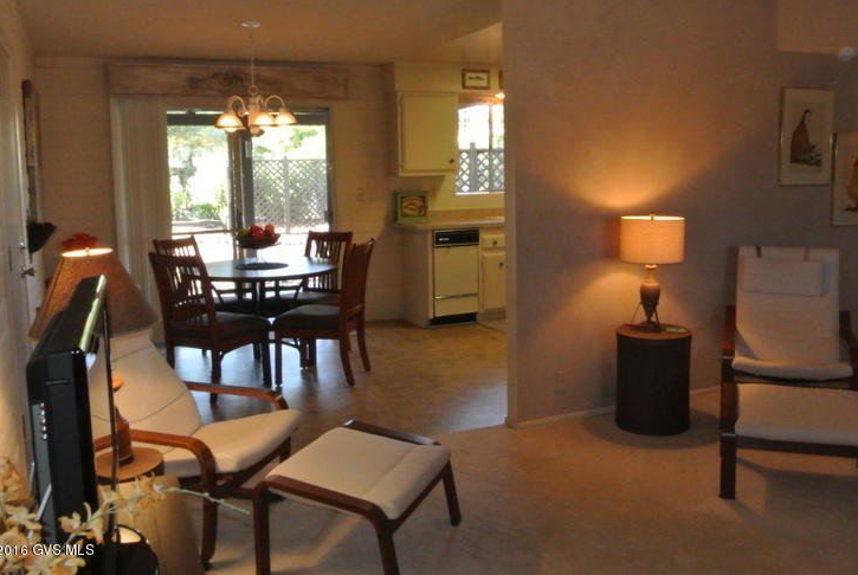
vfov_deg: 41.2
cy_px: 259
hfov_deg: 58.6
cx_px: 451
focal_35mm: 32
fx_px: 764
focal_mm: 11
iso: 1600
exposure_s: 1/15
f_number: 3.5
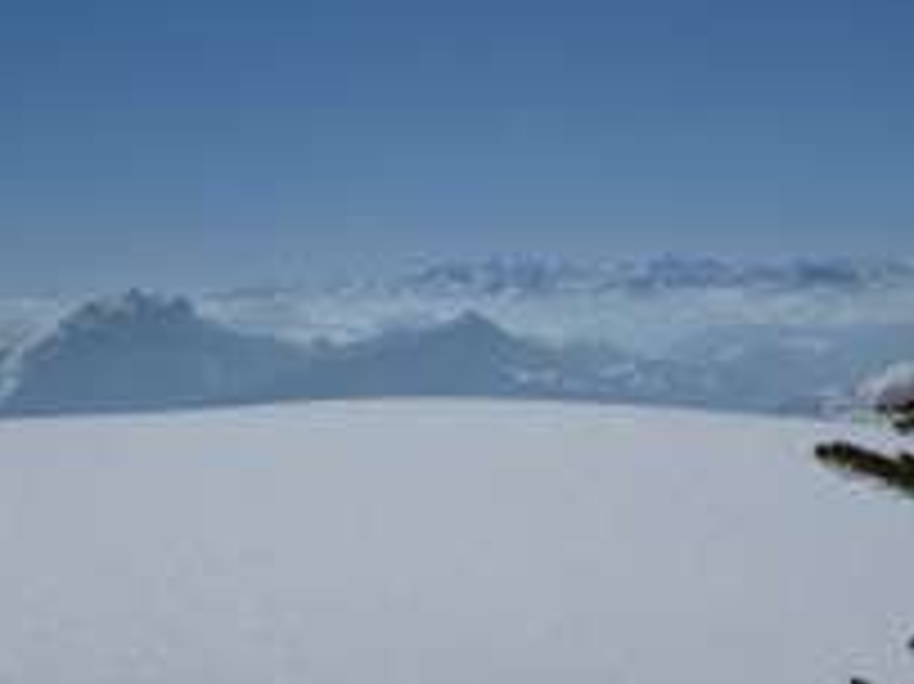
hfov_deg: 35.0
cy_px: 356
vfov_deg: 26.5
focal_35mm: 55
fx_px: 1451
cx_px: 437
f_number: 8
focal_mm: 5.4
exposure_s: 1/1000
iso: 80
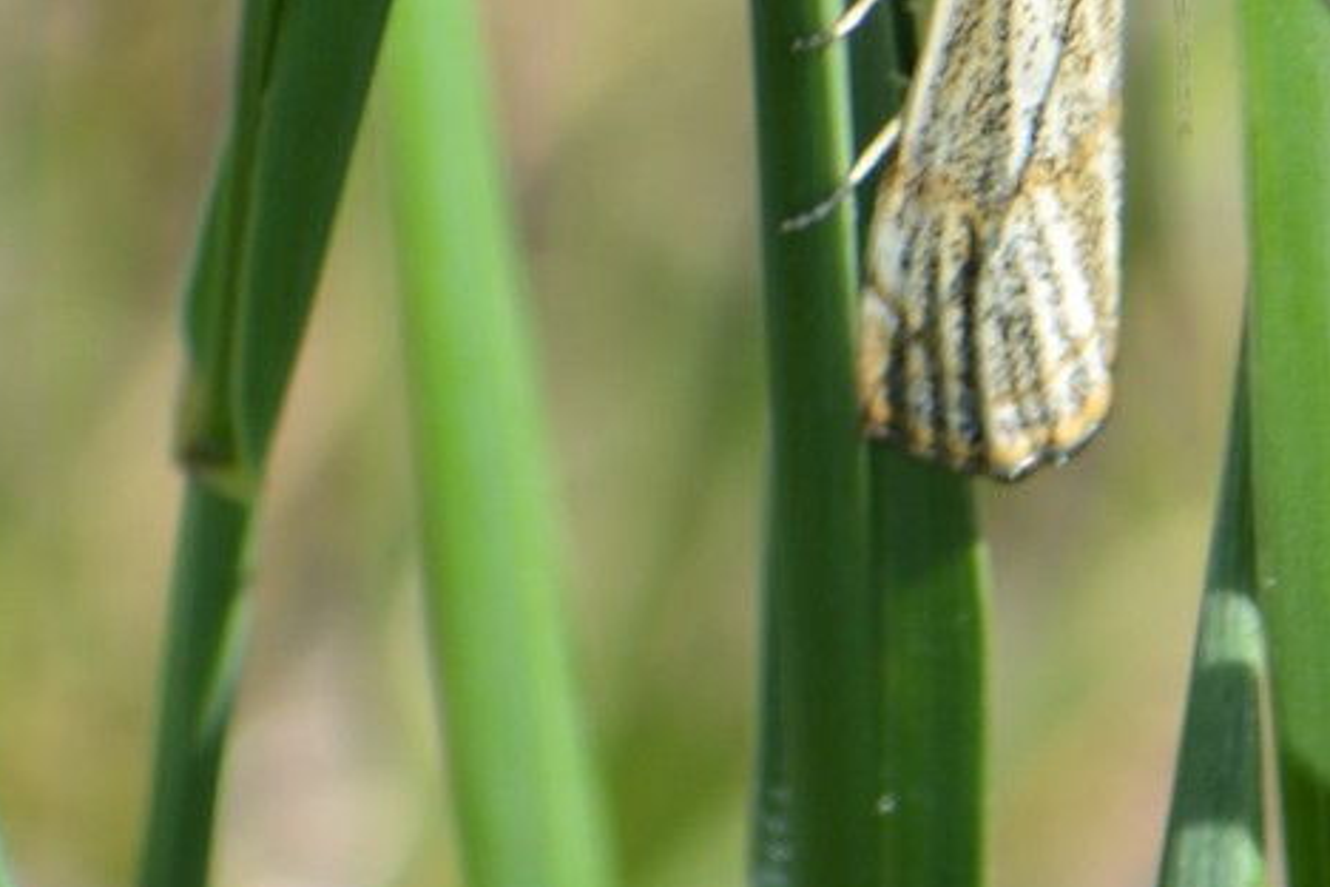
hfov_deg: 2.2
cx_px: 878
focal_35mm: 924
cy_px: 20
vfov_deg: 1.5
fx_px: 34134
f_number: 8
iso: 100
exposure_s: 1/160
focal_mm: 300
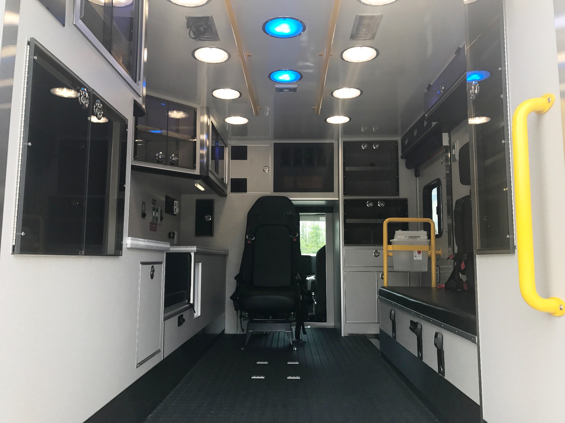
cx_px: 282
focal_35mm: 28
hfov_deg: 63.4
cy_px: 212
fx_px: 457
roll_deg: +1.7
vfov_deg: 49.7
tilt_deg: +8.4
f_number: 1.8
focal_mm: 3.99
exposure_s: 1/326
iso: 20
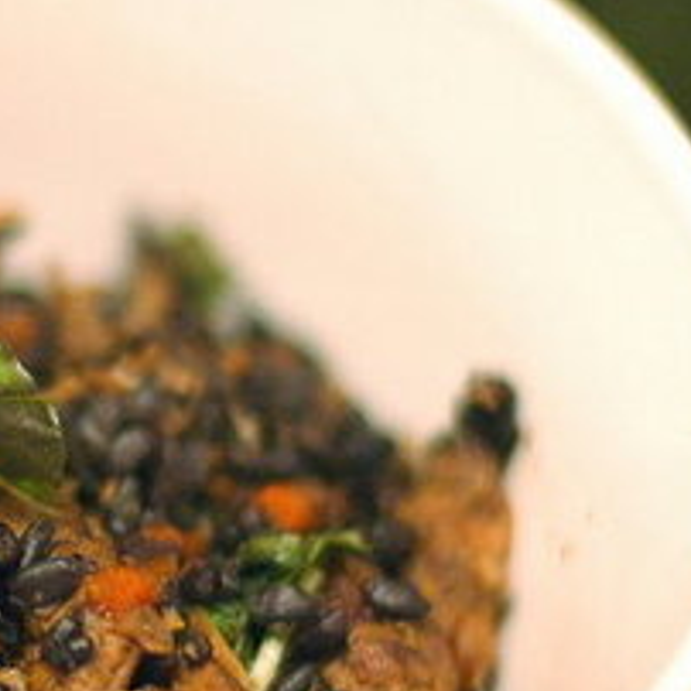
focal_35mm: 158
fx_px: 3568
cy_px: 481
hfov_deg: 11.0
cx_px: 51
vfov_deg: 11.0
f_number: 1.4
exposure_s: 1/200
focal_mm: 50
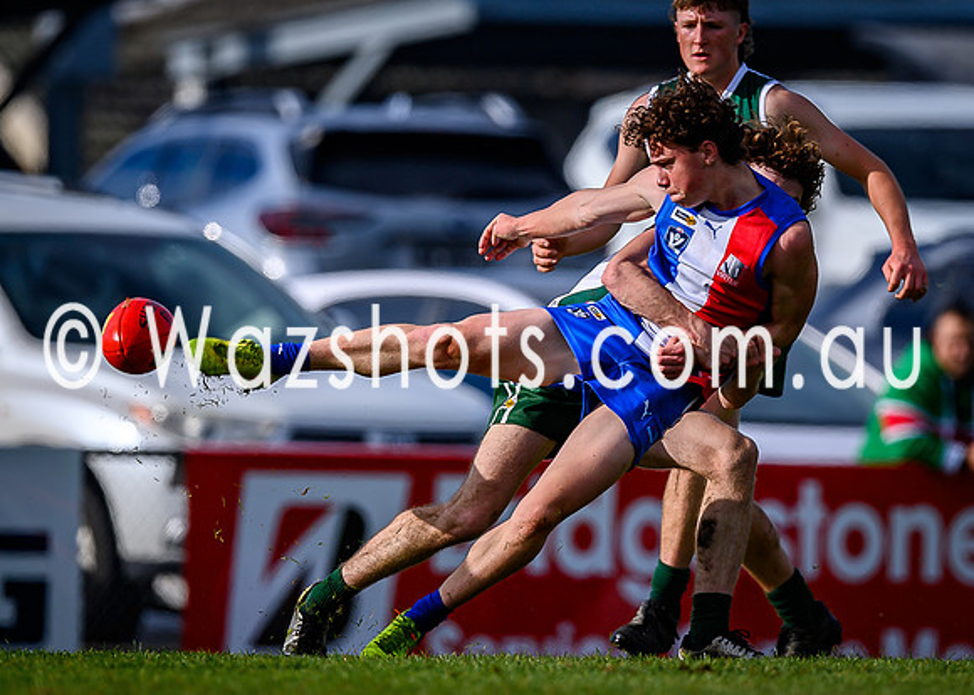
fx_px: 27345
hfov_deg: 2.0
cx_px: 555
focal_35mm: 989
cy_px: 315
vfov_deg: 1.5
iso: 100
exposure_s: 1/1600
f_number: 4
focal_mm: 500
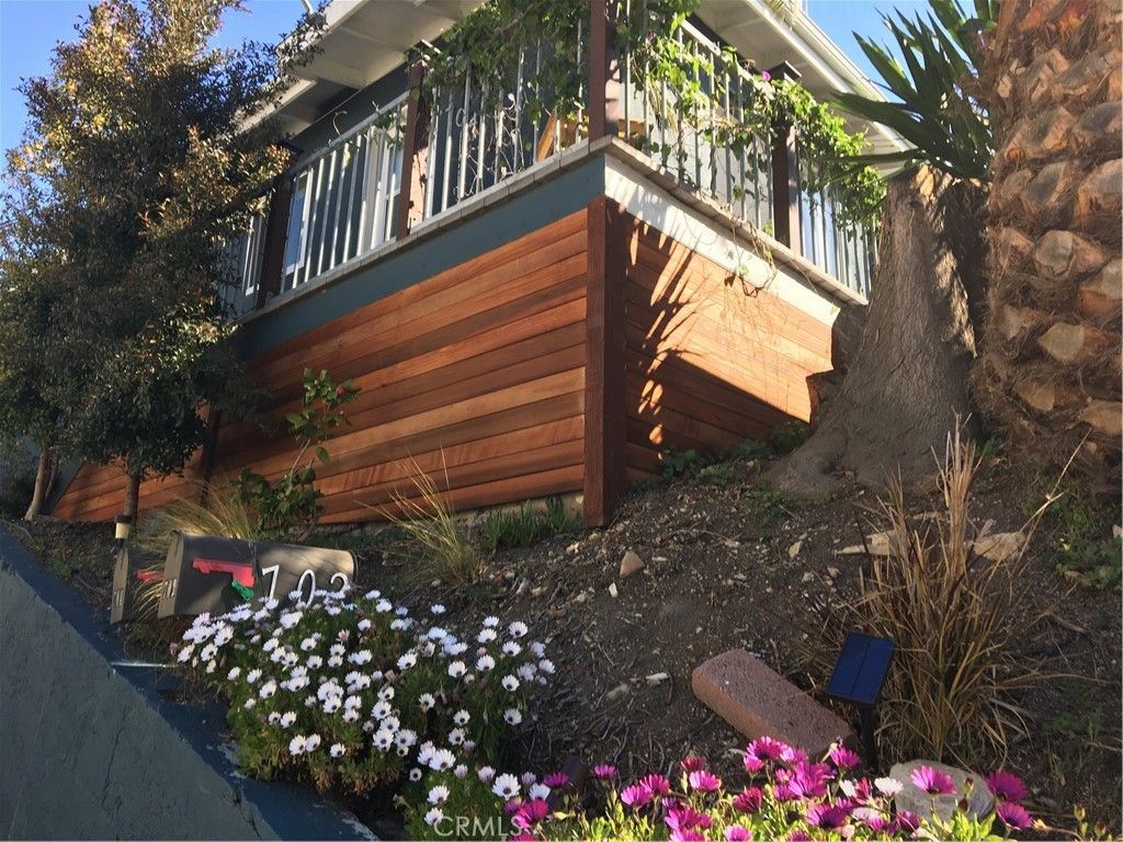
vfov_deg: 48.2
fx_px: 941
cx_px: 562
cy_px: 421
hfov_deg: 61.7
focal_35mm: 29
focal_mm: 4.15
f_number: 2.2
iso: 25
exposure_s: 1/407
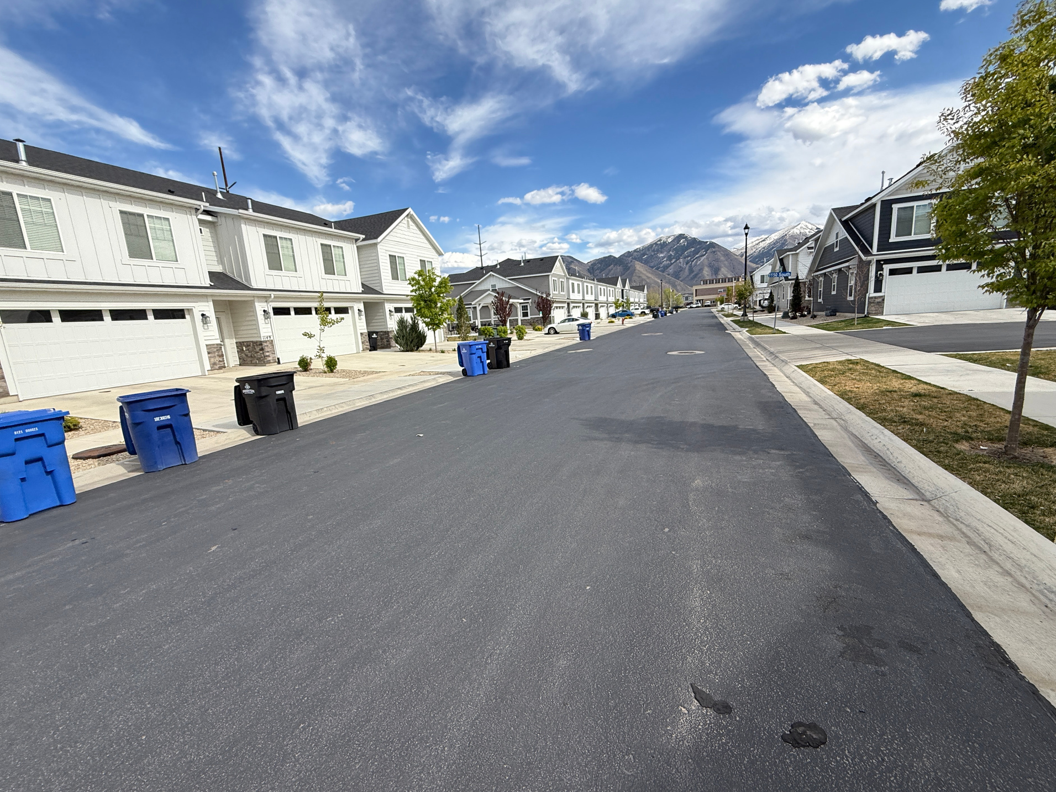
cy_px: 406
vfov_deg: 81.7
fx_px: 458
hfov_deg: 98.2
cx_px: 534
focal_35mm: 15
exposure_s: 1/1698
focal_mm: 2.22
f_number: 2.2
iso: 50
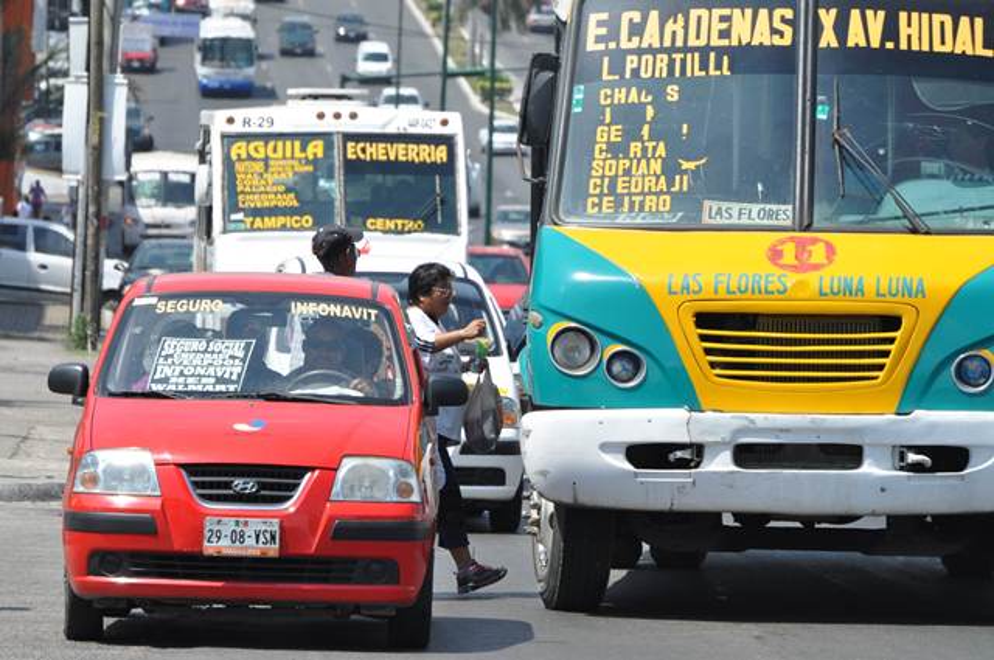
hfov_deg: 6.9
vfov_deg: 4.6
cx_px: 497
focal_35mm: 300
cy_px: 330
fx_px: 8273
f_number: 11
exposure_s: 1/750
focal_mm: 200
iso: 400
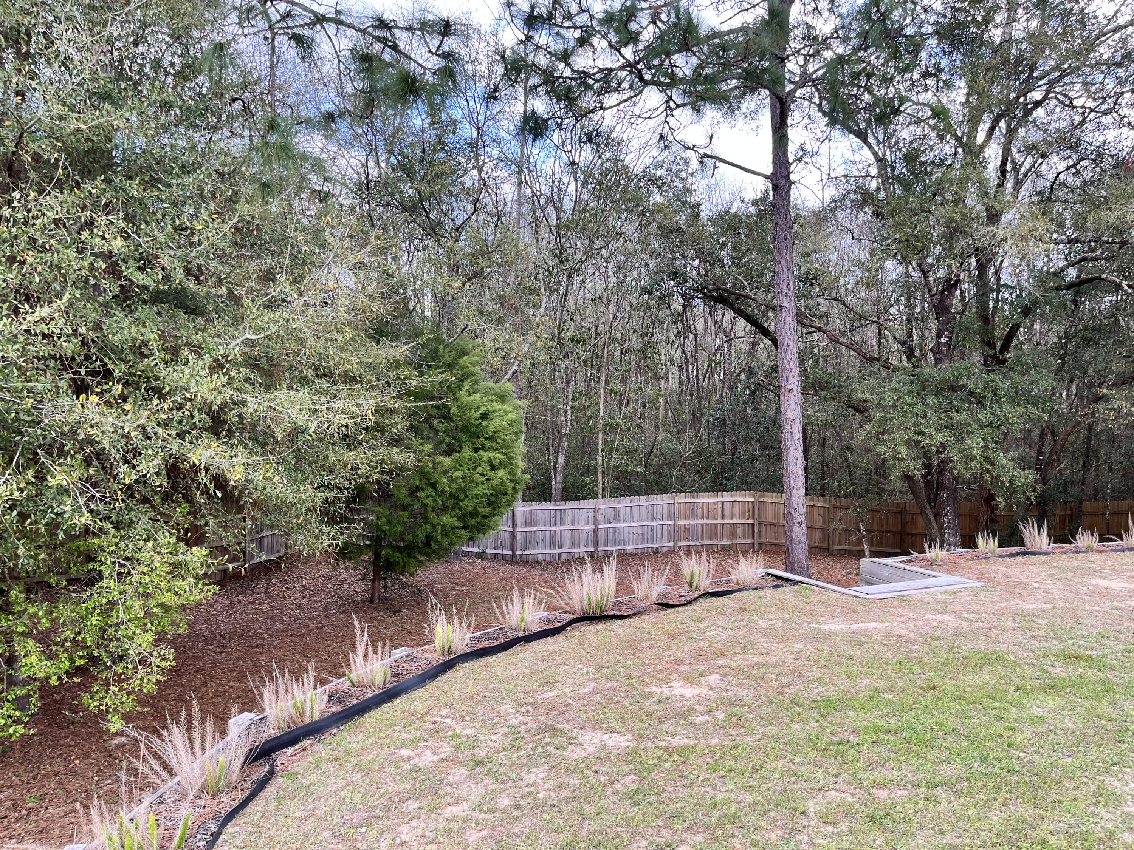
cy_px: 425
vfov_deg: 53.1
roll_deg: -0.2
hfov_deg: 67.3
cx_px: 567
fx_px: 852
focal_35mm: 26
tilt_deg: -3.7
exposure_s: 1/335
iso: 50
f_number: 1.6
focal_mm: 5.1
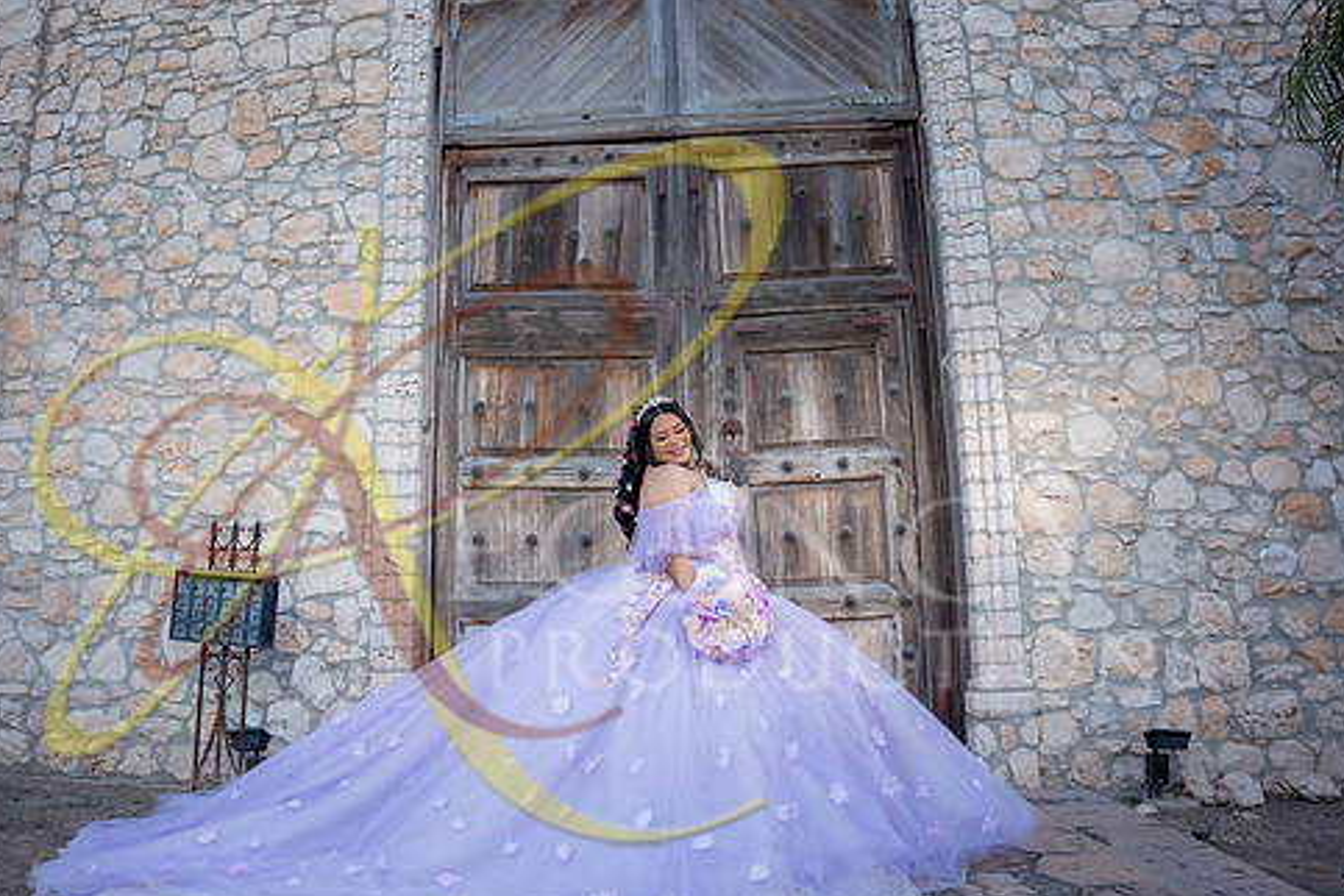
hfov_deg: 73.2
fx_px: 896
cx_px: 565
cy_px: 491
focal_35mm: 24
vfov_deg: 53.0
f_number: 2.8
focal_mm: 20
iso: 125
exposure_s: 1/500
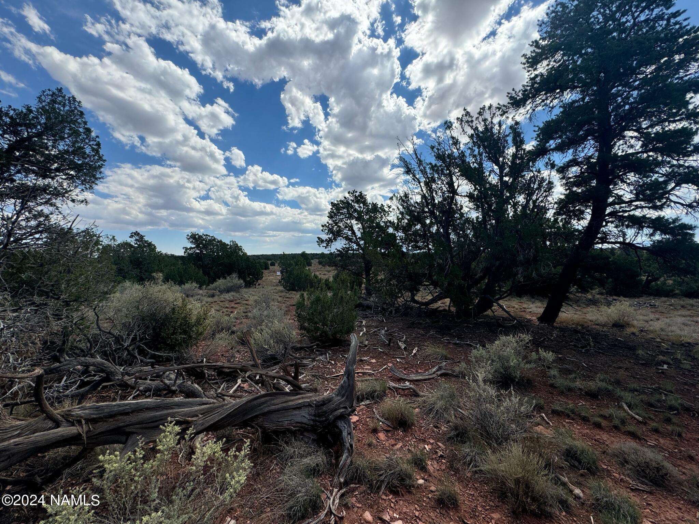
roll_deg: +2.1
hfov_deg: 102.1
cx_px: 350
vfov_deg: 85.7
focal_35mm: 14
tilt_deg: -1.2
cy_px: 262
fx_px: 283
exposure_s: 1/1672
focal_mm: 2.22
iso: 50
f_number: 2.2
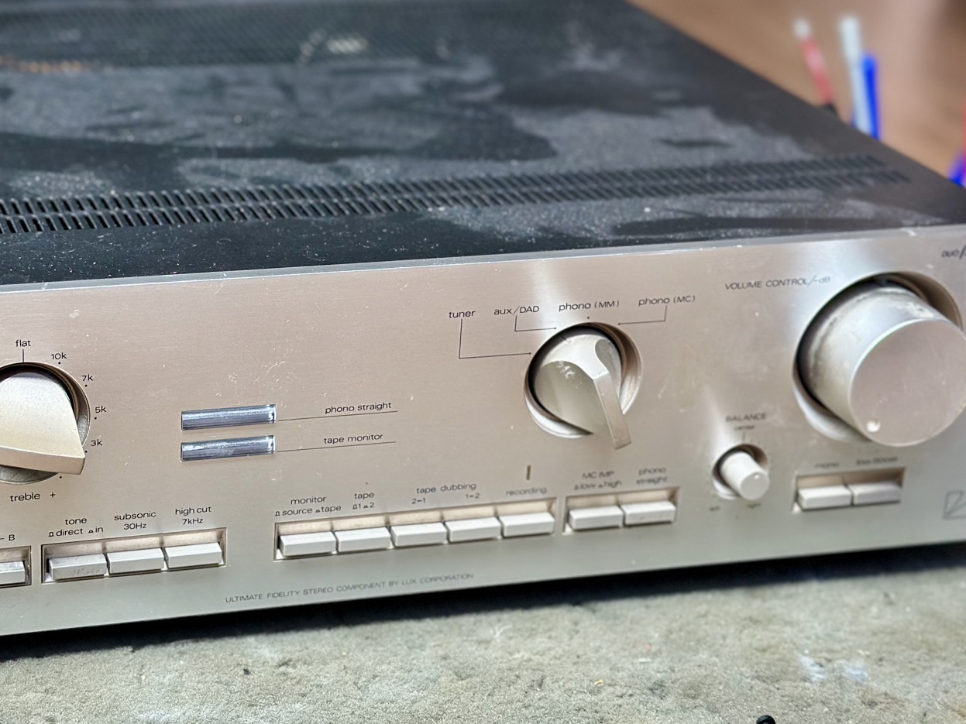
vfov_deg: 19.1
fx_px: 2149
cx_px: 290
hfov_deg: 25.2
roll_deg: -2.5
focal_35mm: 77
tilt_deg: -22.2
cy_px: 359
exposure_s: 1/50
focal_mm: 6.86
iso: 160
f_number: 1.78
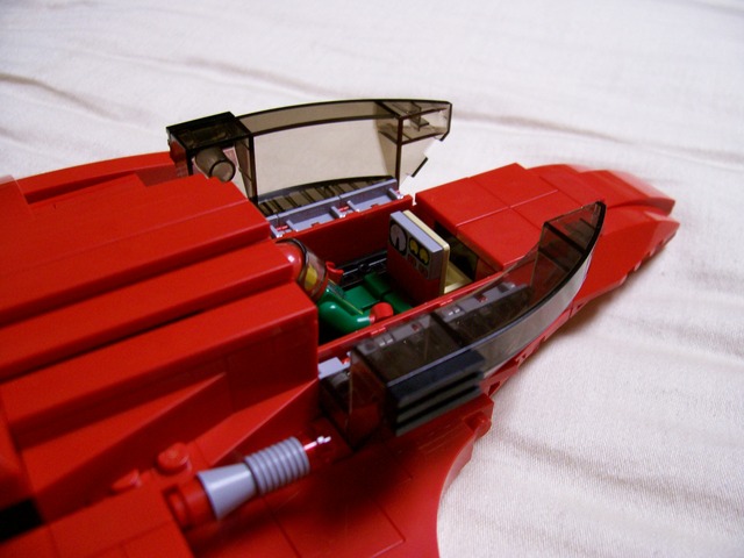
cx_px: 372
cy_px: 279
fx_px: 731
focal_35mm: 34
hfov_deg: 54.0
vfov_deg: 41.8
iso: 160
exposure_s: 1/8
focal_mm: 5.6
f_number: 2.7
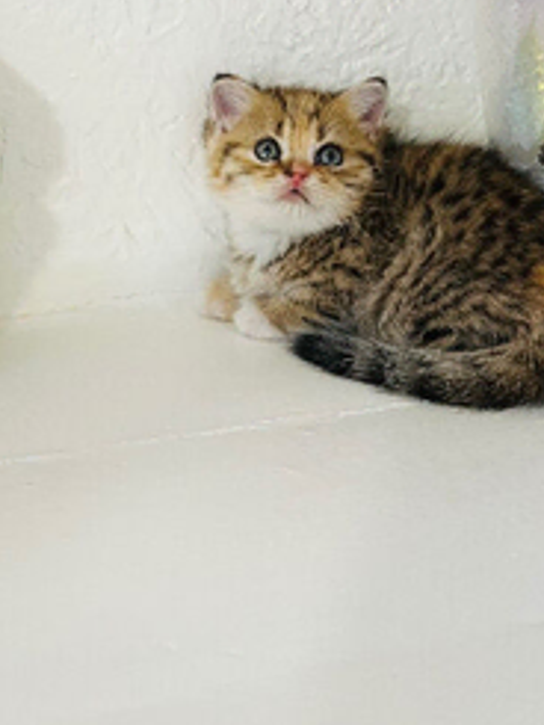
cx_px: 84
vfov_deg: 37.0
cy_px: 155
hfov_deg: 28.3
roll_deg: -0.2
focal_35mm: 50
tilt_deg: -9.1
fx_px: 1047
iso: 125
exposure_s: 1/50
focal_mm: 5.7
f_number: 1.5
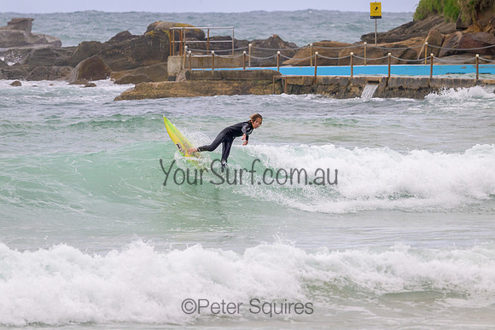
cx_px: 233
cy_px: 155
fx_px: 5866
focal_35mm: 427
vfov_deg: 3.2
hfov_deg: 4.8
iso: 1000
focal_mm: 400
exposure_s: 1/1250
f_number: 11
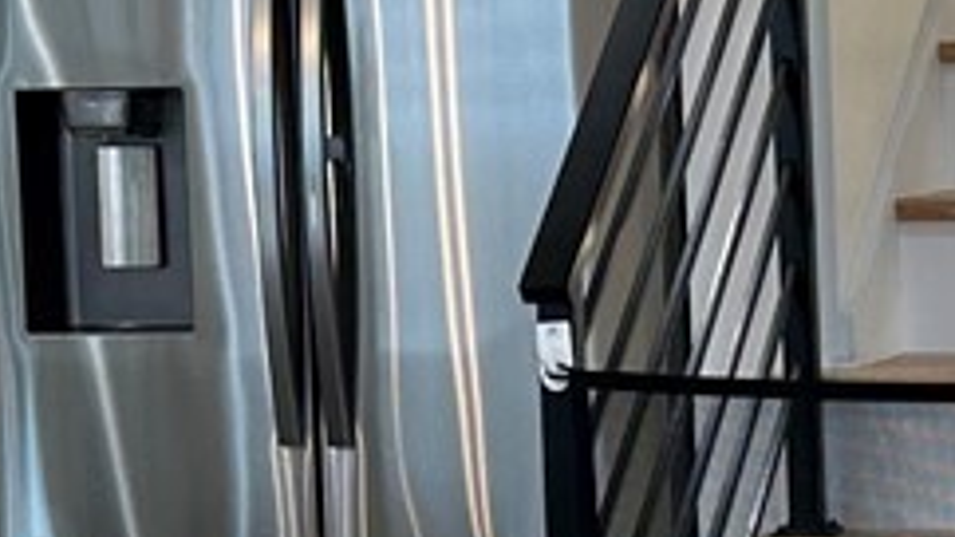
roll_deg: +1.8
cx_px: 939
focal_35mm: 173
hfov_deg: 12.3
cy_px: 375
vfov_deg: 7.0
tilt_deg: -4.6
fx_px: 4380
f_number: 1.78
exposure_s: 1/120
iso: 100
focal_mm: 6.86
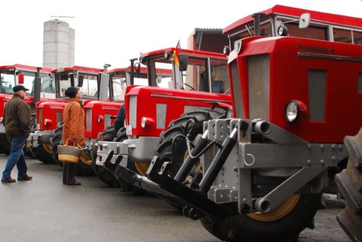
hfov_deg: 43.5
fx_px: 453
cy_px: 108
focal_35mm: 45
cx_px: 157
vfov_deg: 29.9
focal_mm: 22
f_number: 4.8
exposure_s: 1/90
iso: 400
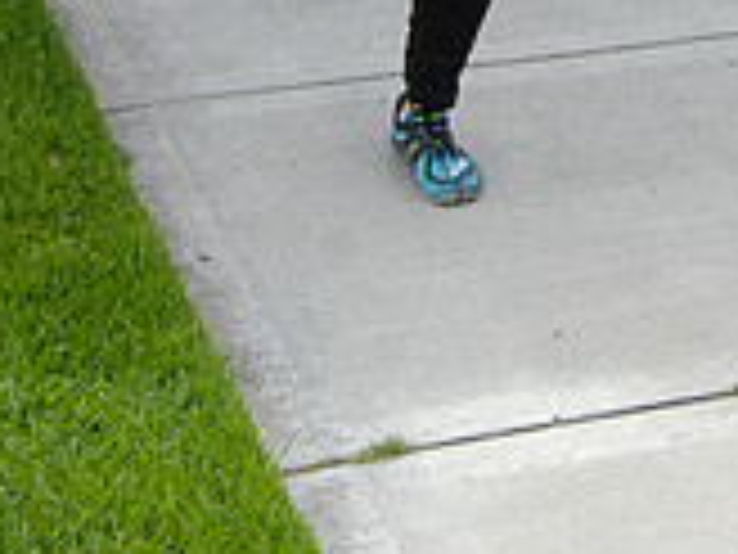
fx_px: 2509
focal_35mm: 118
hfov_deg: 16.5
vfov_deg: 11.8
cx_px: 702
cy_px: -356
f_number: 8
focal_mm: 23
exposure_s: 1/400
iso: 400
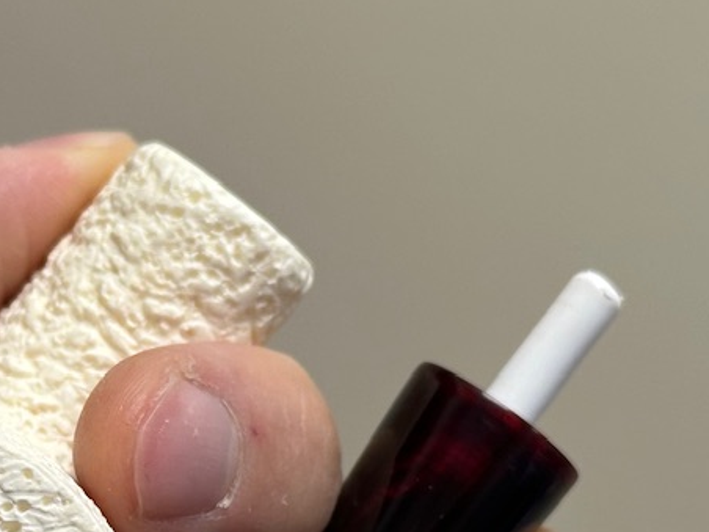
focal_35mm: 136
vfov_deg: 10.9
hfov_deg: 14.5
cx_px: 195
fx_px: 2786
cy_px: 433
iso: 64
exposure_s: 1/100
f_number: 1.78
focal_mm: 6.86
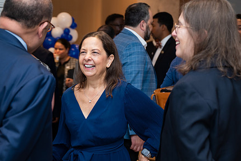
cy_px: 90
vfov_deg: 17.5
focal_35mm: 78
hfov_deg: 26.0
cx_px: 132
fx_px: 522
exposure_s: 1/160
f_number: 3.5
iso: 640
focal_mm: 58
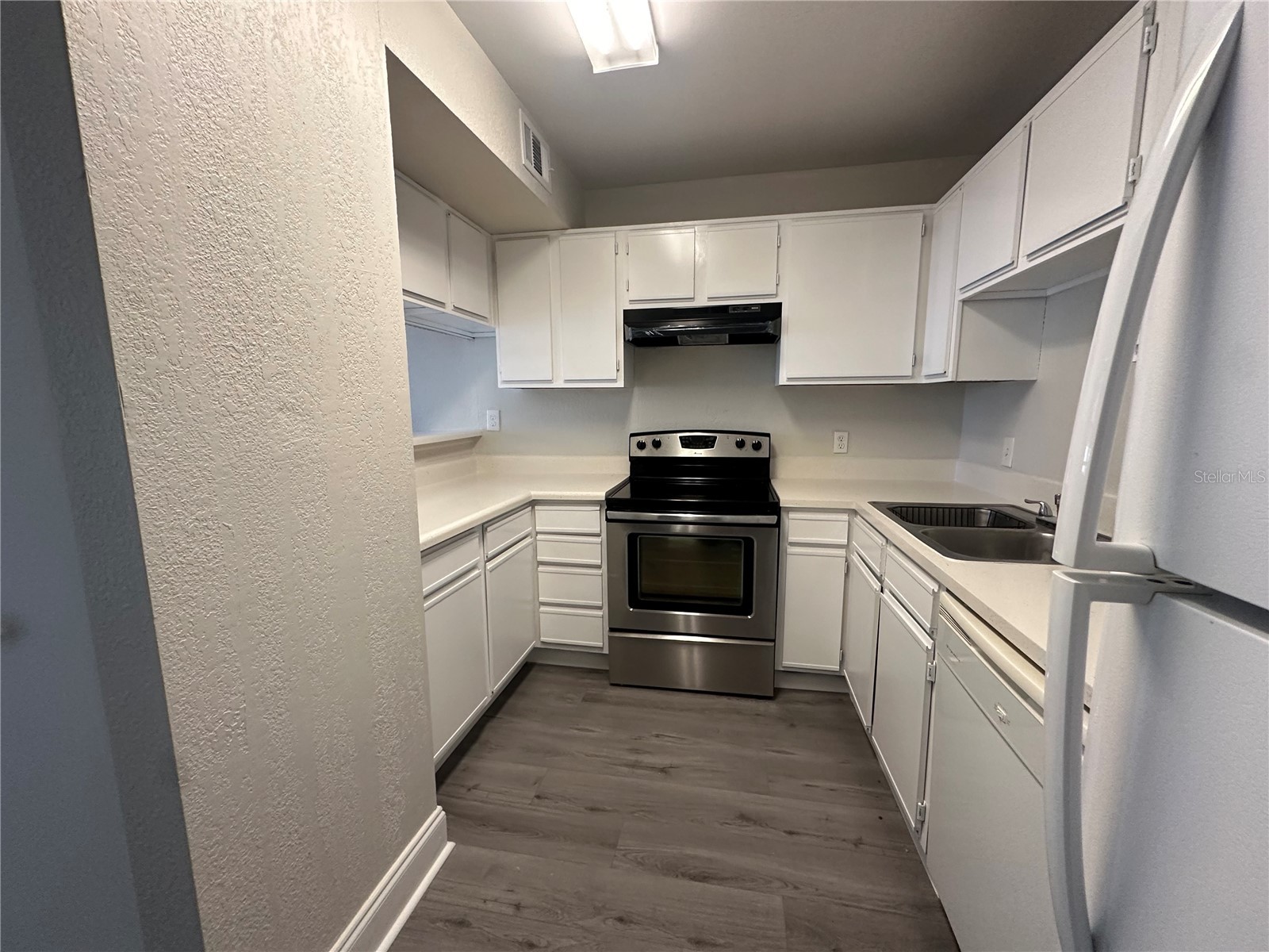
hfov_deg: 102.1
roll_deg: +0.7
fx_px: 513
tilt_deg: -6.6
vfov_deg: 85.7
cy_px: 476
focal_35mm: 14
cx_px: 634
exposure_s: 1/120
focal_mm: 2.22
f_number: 2.2
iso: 250
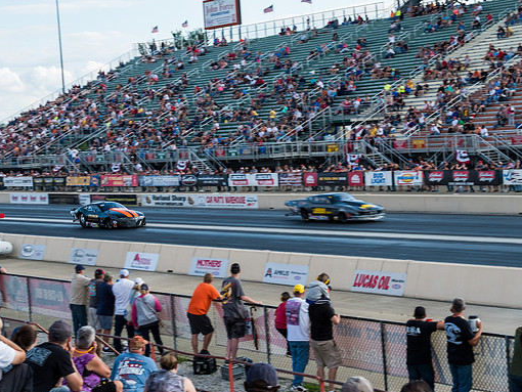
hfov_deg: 23.8
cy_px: 196
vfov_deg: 18.0
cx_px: 262
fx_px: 1237
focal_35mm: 82
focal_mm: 50
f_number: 9
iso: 400
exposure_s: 1/200
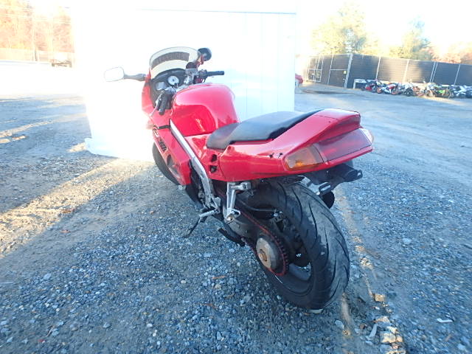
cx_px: 236
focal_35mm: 21
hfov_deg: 79.0
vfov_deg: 63.4
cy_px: 177
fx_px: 286
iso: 125
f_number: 3.5
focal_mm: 3.7
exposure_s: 1/80
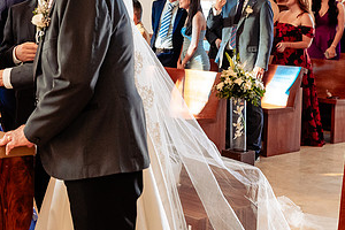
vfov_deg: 17.1
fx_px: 757
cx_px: 11
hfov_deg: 24.6
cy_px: 45
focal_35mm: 79
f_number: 4.5
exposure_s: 1/125
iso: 2000
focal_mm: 35
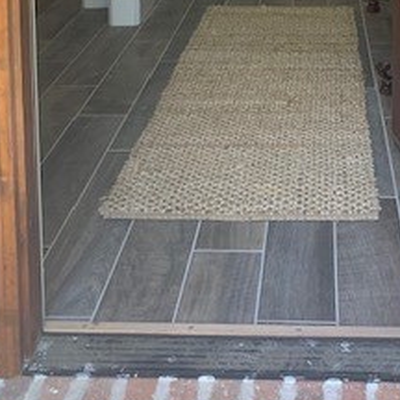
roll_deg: +0.0
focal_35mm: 68
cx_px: 300
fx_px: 889
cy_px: -109
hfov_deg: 25.1
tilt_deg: -5.9
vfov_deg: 22.8
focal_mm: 4.25
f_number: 1.8
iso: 100
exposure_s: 1/114
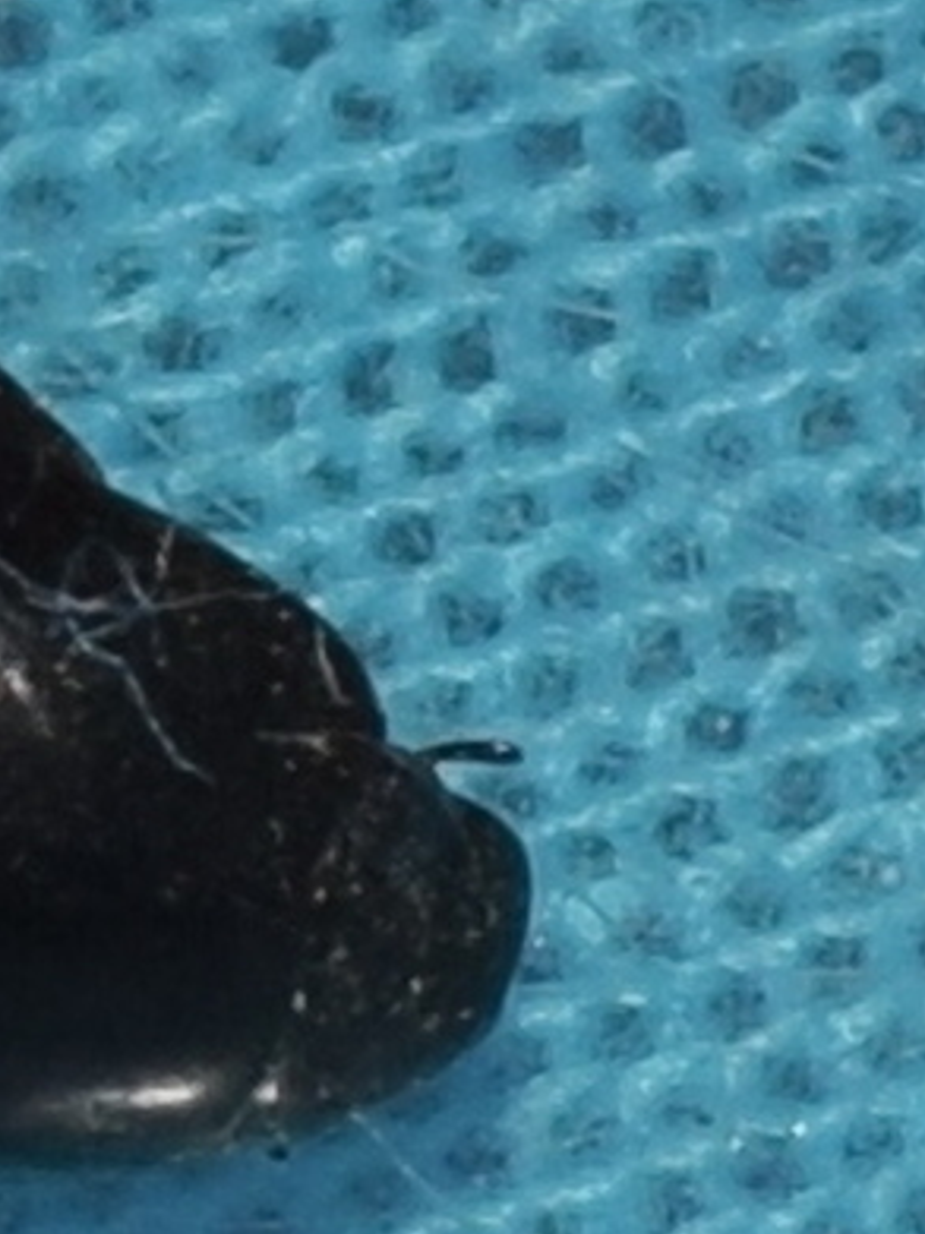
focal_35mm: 302
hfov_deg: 4.9
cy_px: 761
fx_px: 10772
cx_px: 205
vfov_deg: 6.6
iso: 100
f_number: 13
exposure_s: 1/160
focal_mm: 85
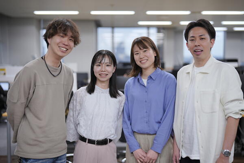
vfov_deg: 27.0
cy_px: 82
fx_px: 339
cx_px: 122
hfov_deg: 39.6
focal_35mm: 50
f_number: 1.4
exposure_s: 1/100
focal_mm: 50
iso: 100
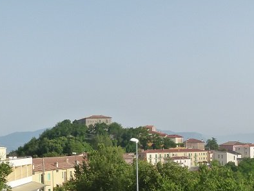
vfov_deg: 21.0
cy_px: 158
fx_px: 507
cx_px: 126
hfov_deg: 28.1
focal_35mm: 69
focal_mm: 6.2
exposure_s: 1/1000
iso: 160
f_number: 4
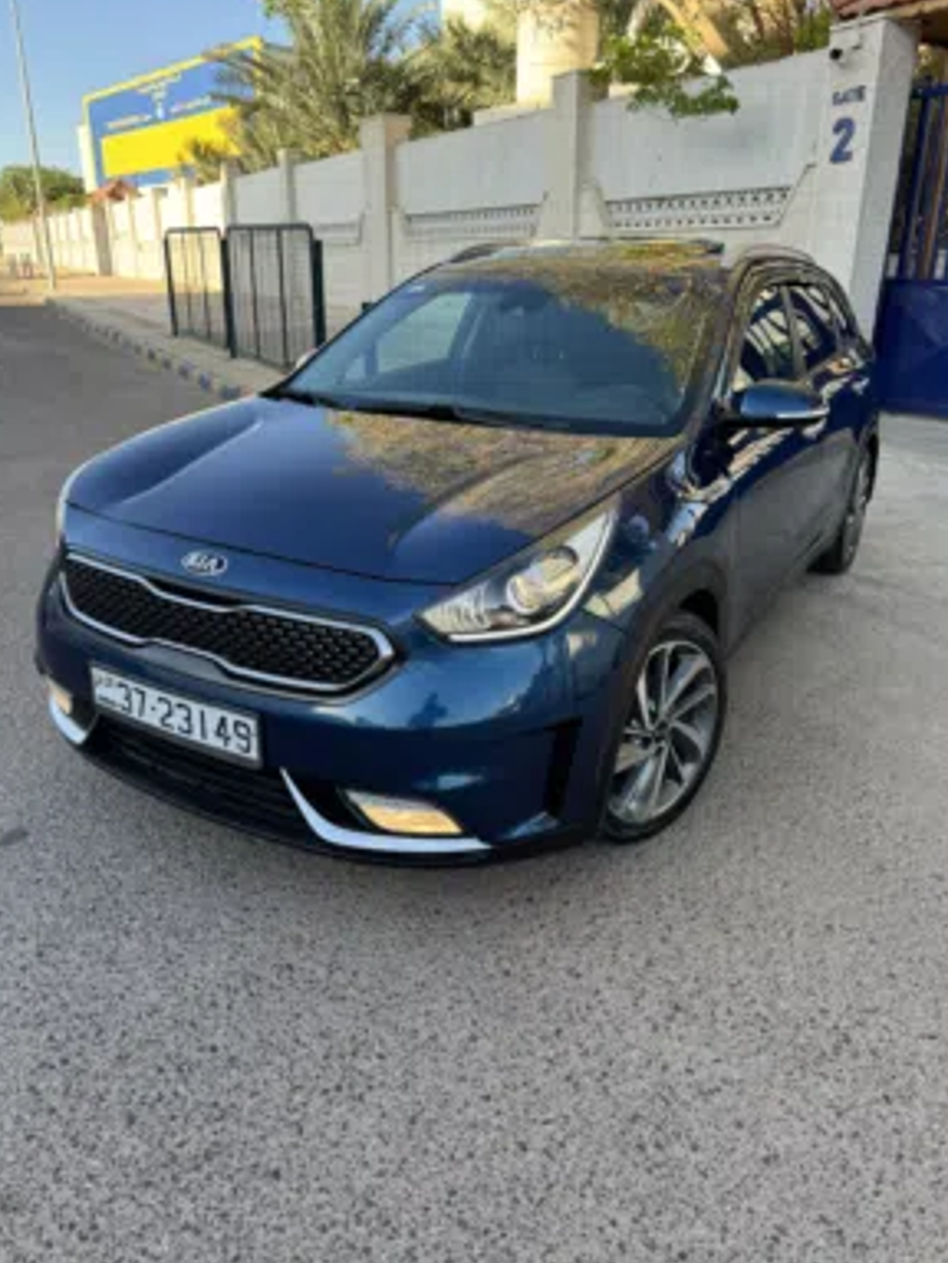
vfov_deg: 69.4
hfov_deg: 54.9
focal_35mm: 25
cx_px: 484
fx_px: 913
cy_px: 608
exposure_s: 1/356
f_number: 1.78
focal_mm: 6.76
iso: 80
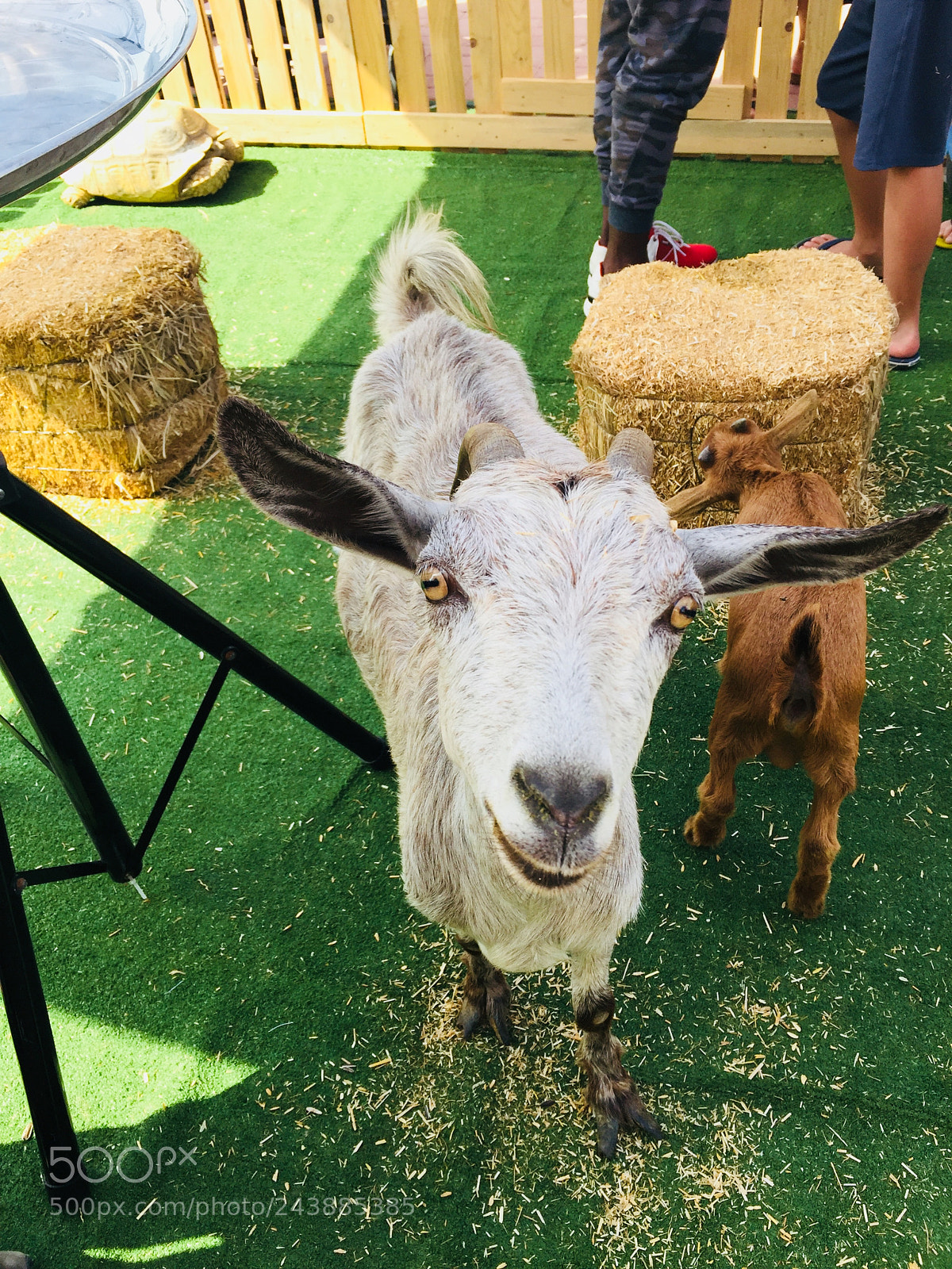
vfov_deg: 61.7
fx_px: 1063
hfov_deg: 48.2
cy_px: 634
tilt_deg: -43.8
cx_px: 476
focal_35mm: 29
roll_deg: +7.9
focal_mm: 4.15
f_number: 2.2
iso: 32
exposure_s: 1/501
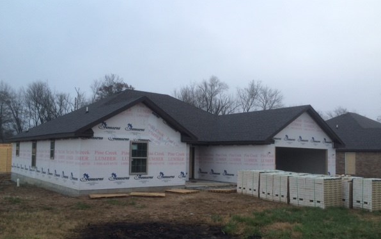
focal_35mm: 33
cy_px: 140
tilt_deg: +1.8
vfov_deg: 38.2
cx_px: 200
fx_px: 343
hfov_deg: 58.1
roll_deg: -1.6
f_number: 2.2
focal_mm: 4.15
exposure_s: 1/120
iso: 50
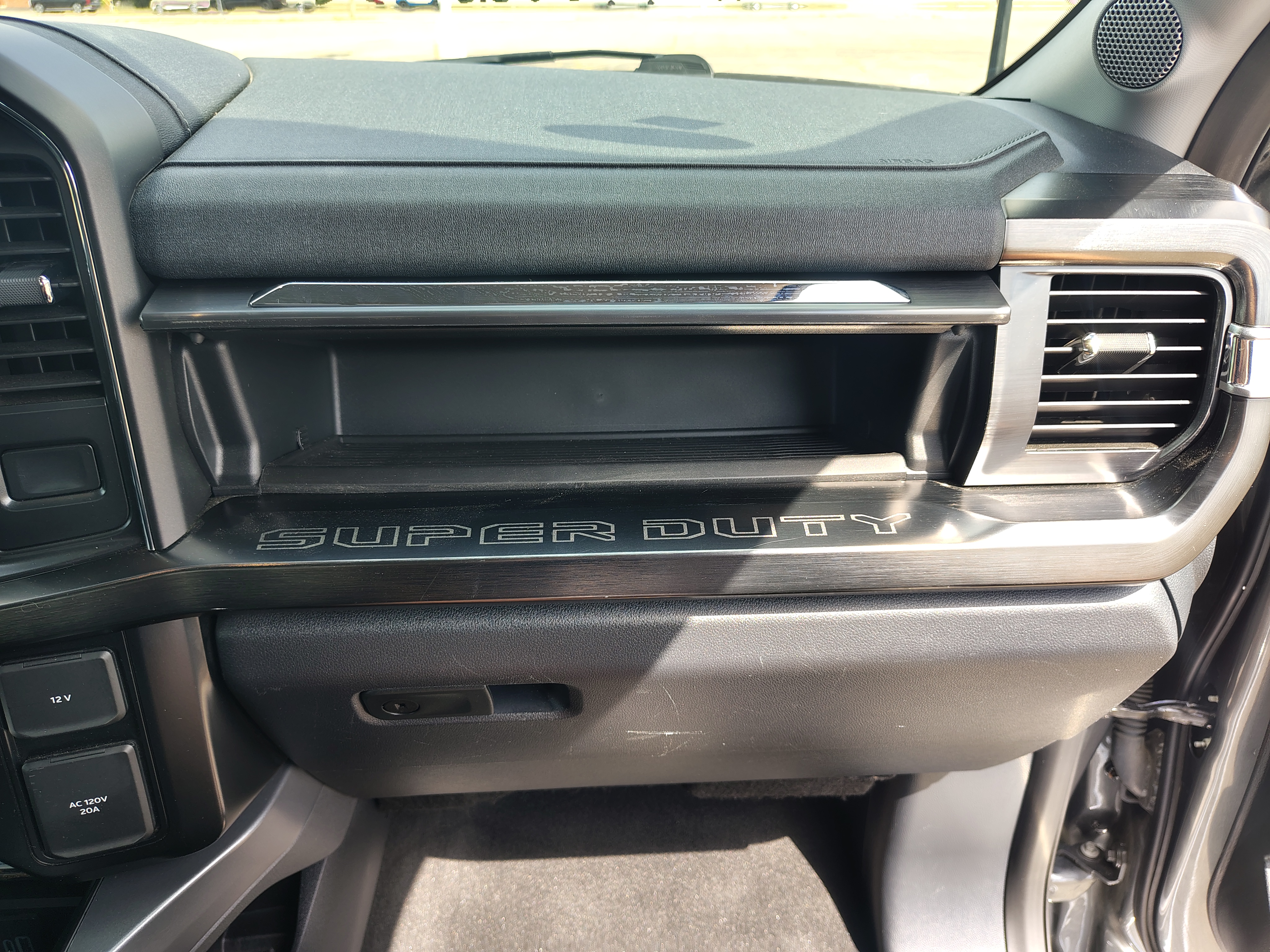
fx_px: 881
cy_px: 476
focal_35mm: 24
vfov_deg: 56.8
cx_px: 635
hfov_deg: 71.6
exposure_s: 1/120
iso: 117
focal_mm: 5.56
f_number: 1.8
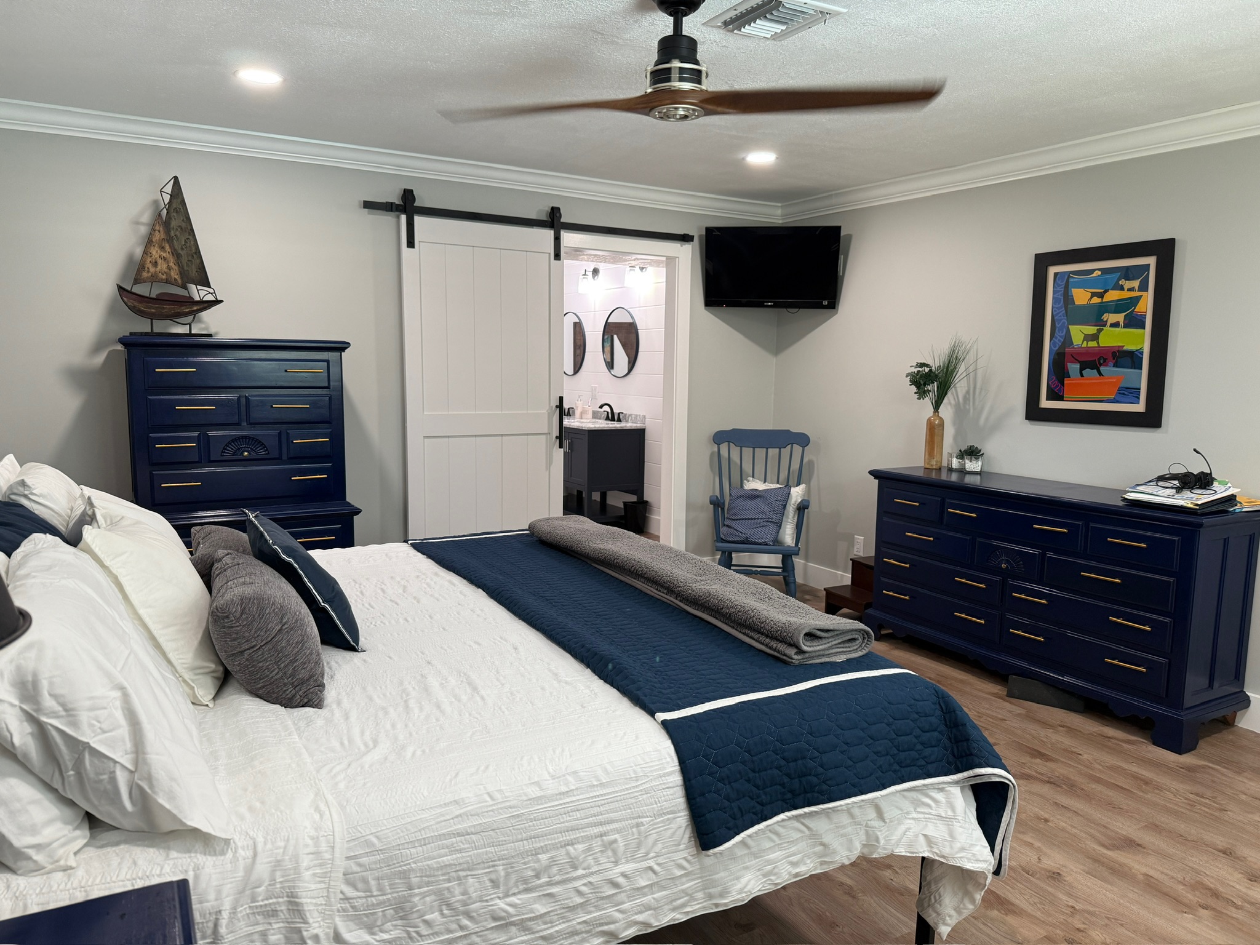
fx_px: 874
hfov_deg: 71.6
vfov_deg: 56.8
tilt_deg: -7.0
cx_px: 630
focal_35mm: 24
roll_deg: -1.1
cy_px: 472
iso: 160
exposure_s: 1/60
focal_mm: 6.76
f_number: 1.78
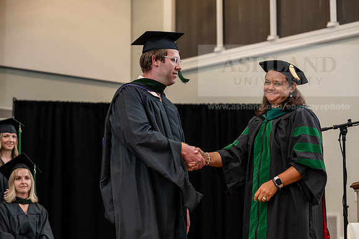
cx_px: 180
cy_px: 120
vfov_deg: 15.0
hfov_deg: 22.4
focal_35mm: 91
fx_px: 908
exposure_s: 1/200
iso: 1600
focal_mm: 91
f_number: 3.5
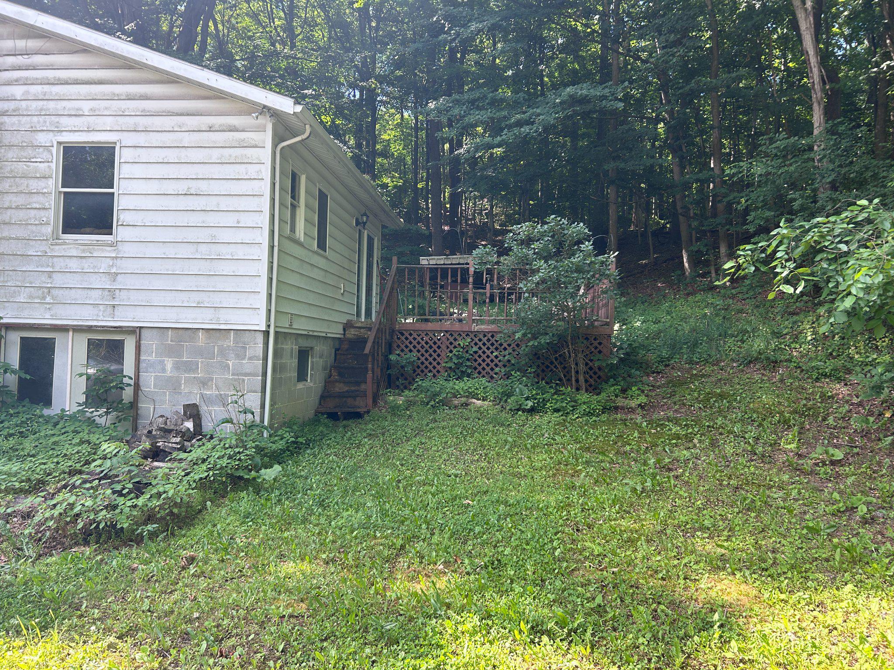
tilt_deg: +1.8
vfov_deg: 53.1
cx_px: 447
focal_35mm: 26
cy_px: 335
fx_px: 671
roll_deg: -2.1
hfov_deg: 67.3
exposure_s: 1/431
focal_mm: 5.7
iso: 50
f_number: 1.5
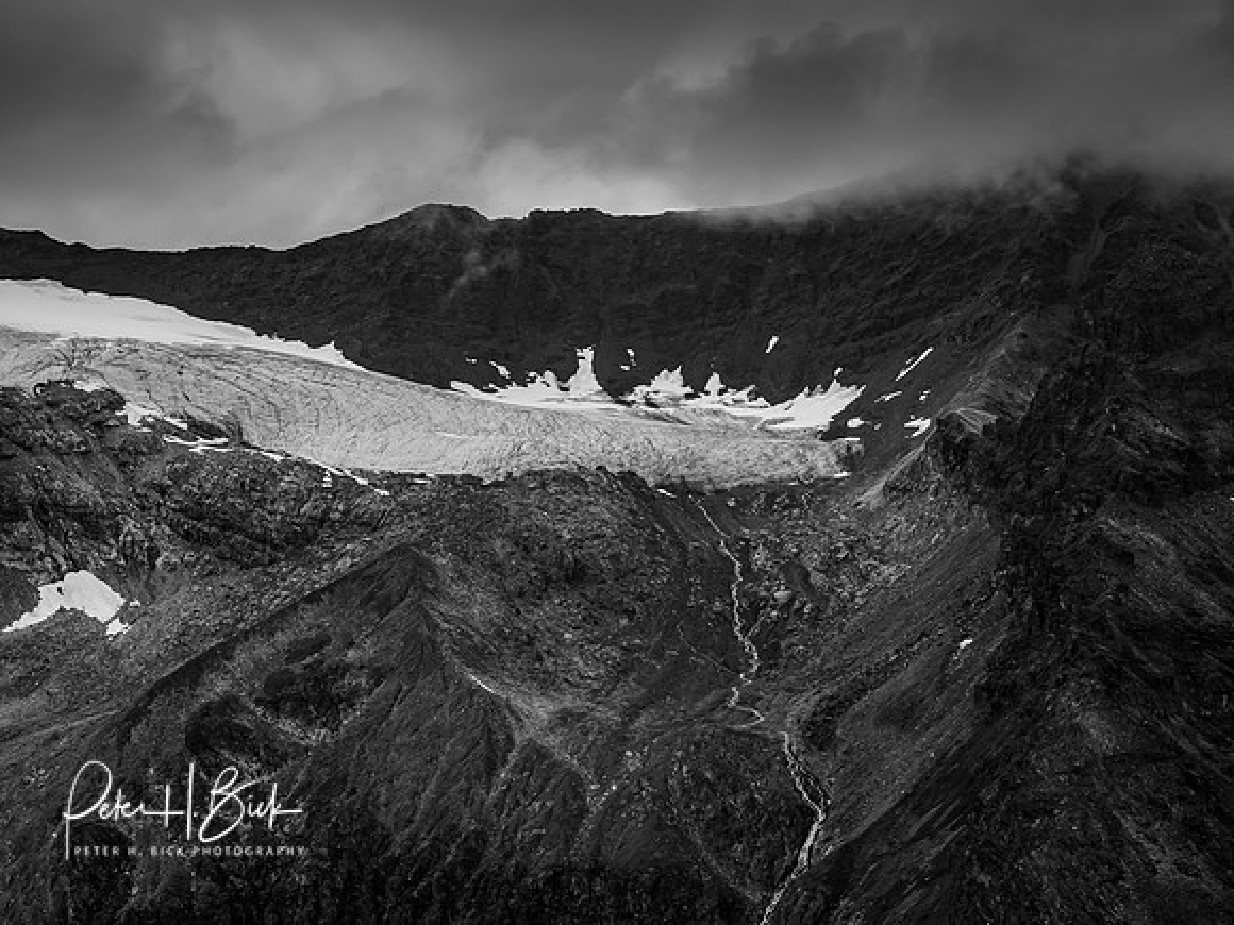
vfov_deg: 16.8
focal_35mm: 88
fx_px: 3137
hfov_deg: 22.3
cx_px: 617
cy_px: 462
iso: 400
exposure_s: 1/1000
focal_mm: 44
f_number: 7.1
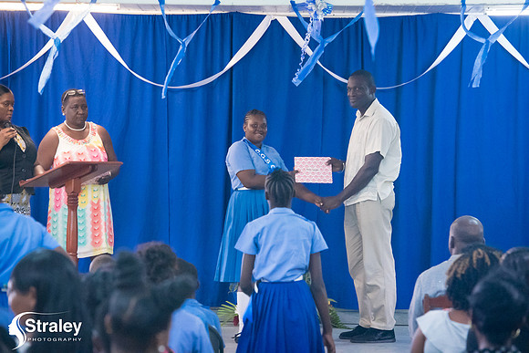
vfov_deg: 8.3
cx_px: 264
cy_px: 176
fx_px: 2425
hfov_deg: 12.4
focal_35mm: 165
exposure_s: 1/200
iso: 20000
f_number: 6.3
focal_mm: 165
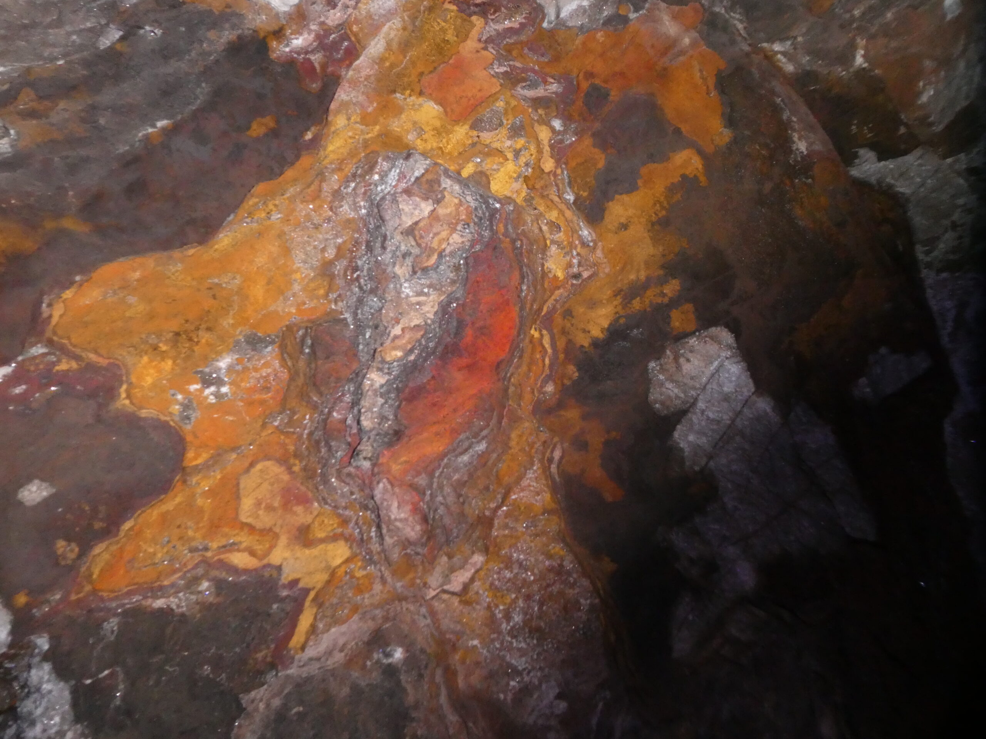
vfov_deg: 56.8
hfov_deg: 71.6
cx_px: 493
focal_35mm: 24
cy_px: 370
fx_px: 684
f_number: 4
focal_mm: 4.3
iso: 800
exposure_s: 1/60
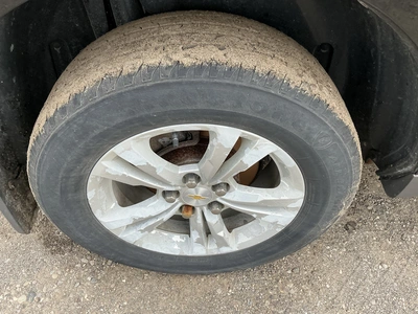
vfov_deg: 49.7
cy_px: 157
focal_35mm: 28
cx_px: 209
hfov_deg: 63.4
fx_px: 338
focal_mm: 3
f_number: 1.8
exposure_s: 1/294
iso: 25
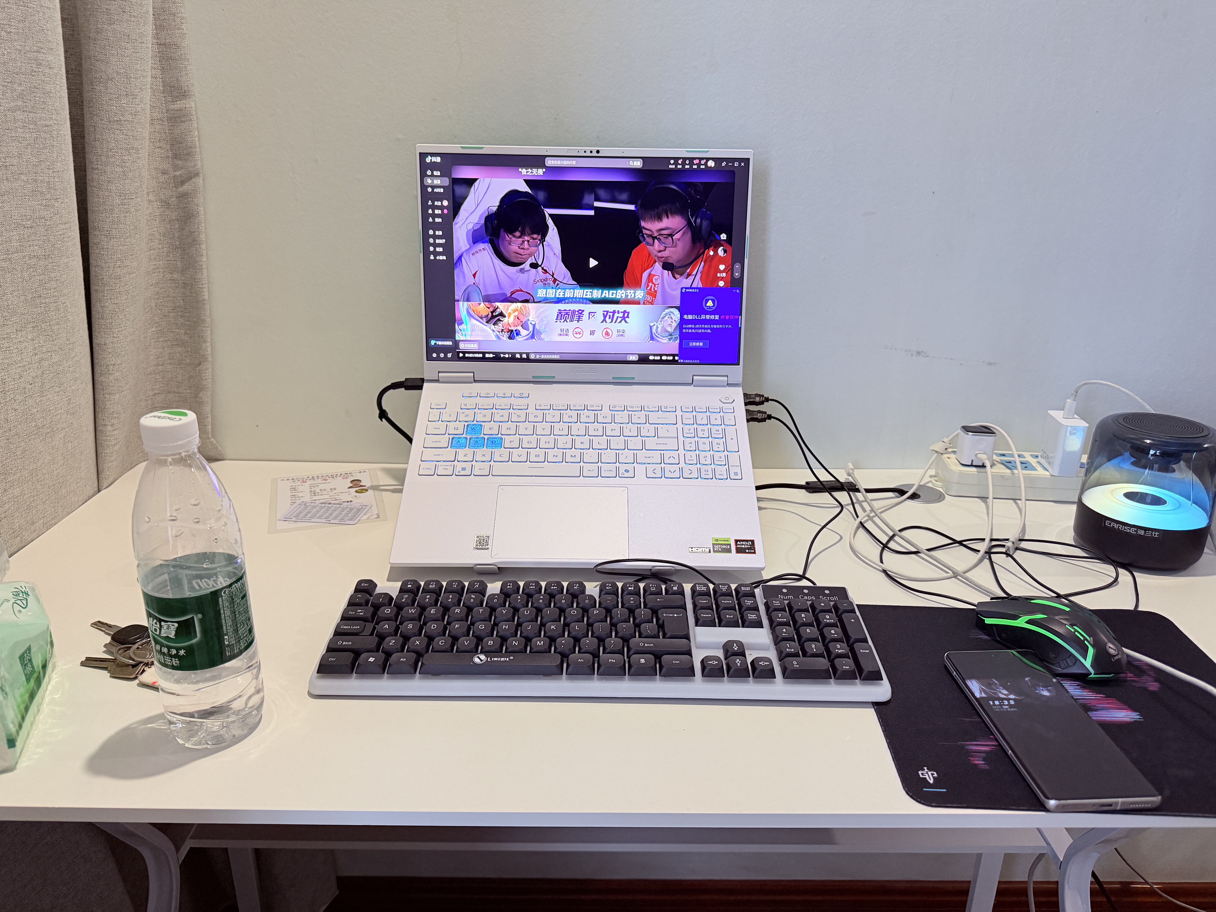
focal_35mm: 24
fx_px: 843
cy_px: 456
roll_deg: -0.6
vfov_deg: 56.8
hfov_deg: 71.6
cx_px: 608
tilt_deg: -20.0
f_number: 1.78
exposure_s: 1/60
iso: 320
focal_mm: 6.76
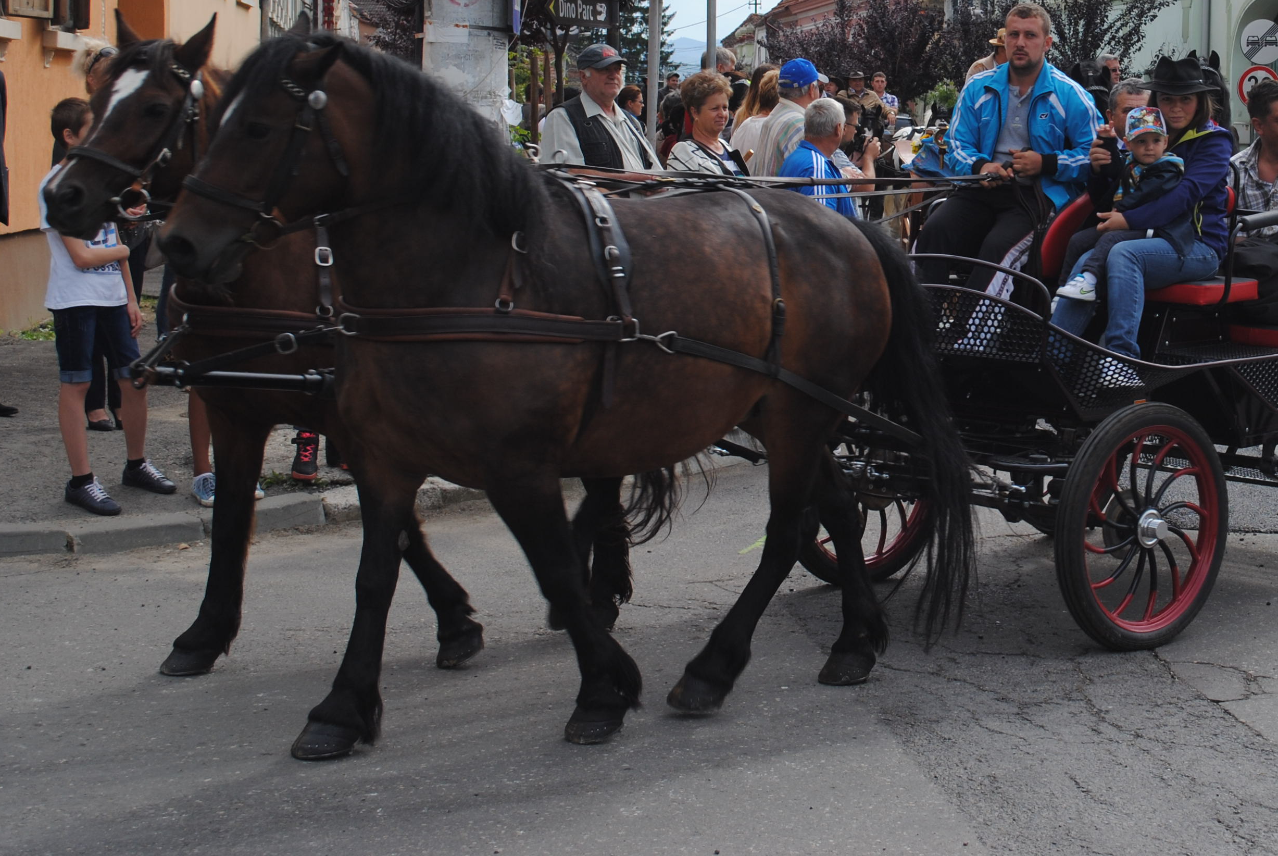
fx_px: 2524
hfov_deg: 27.9
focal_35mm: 71
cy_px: 206
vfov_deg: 19.1
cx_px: 987
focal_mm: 30
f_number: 6.3
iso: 100
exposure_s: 1/160
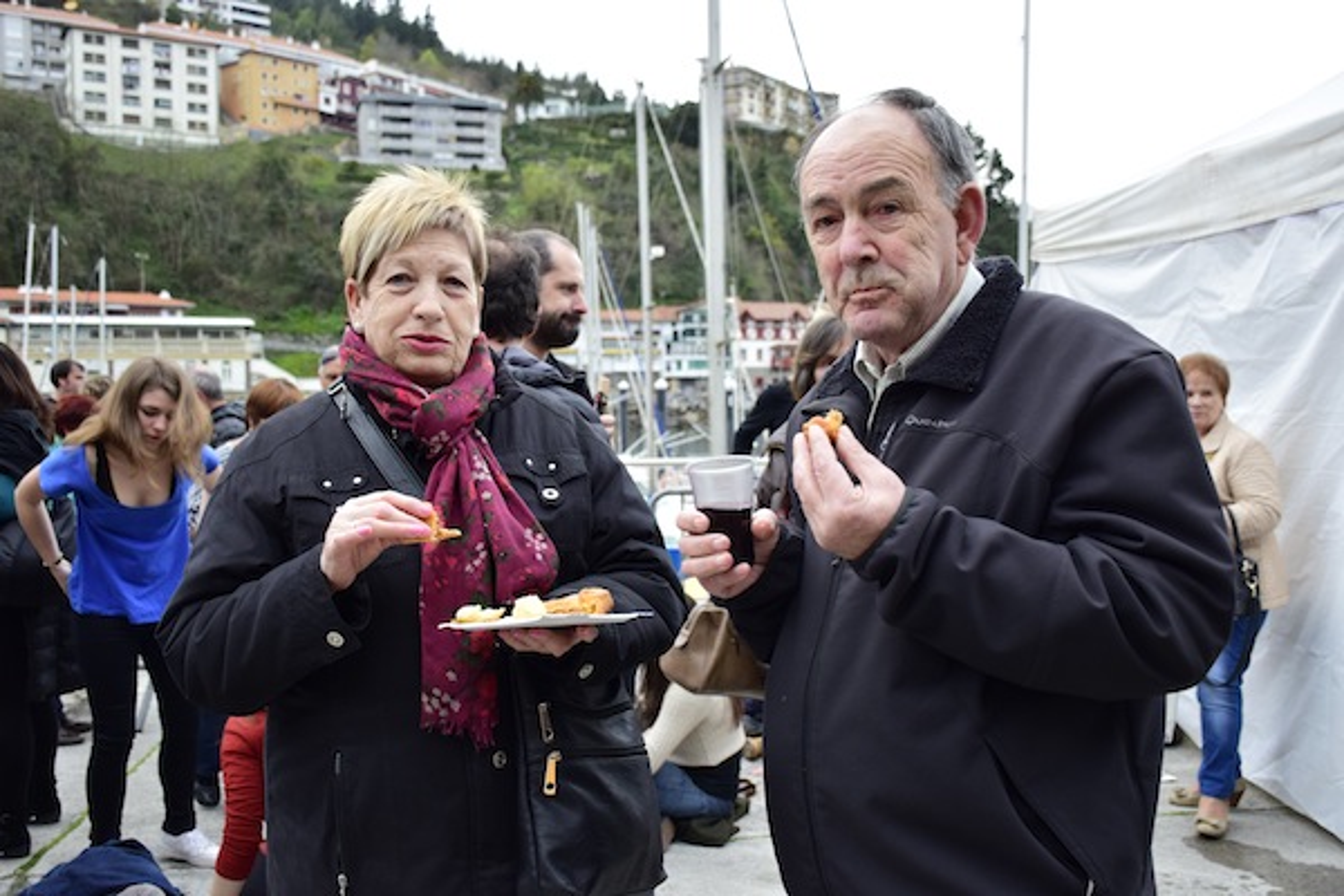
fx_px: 1288
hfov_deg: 55.1
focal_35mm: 34
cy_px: 448
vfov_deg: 38.4
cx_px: 672
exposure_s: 1/200
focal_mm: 23
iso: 500
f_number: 5
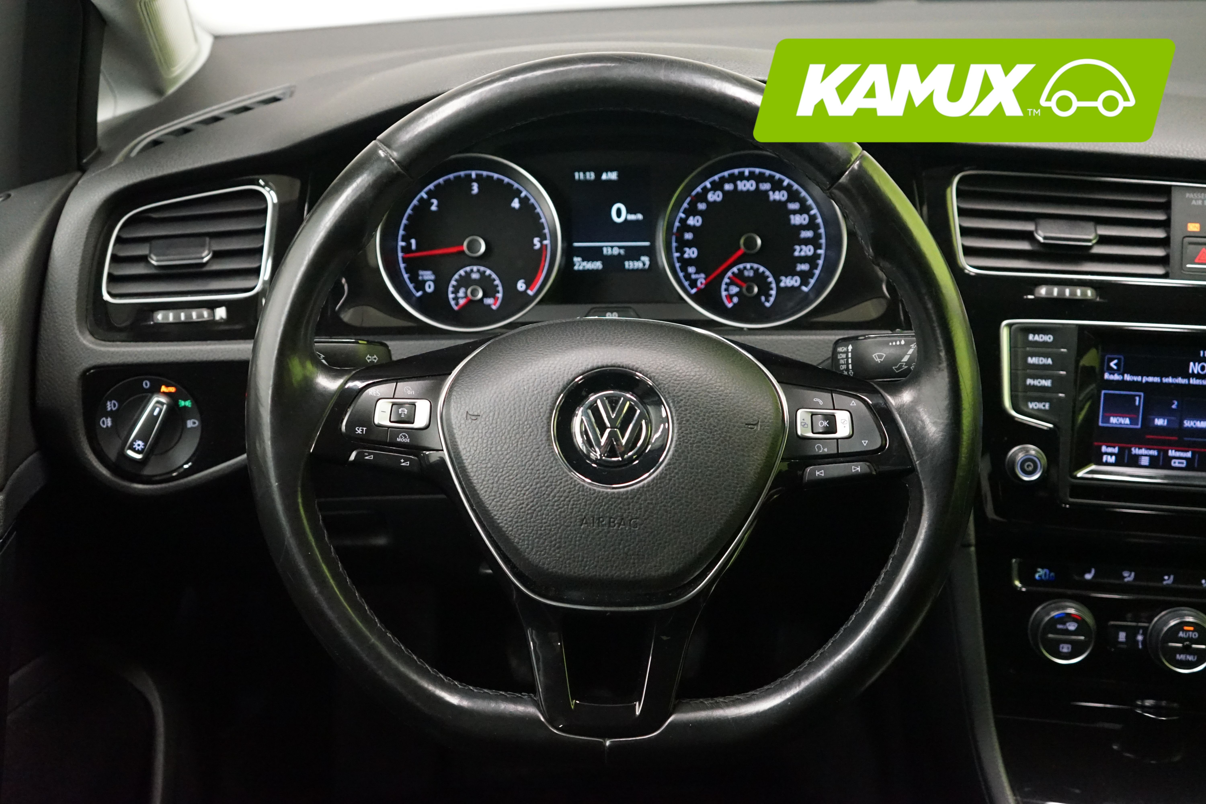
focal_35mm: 40
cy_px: 402
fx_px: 1340
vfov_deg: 33.4
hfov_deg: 48.5
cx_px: 603
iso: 6400
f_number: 4
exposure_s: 1/40
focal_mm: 40
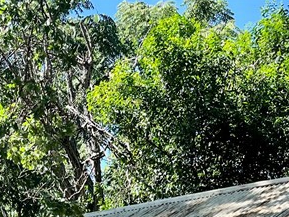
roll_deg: -0.3
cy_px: 380
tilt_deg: -1.0
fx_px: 768
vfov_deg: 14.3
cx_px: 85
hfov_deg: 21.2
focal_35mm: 92
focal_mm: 5.1
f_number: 1.6
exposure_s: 1/1199
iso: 50
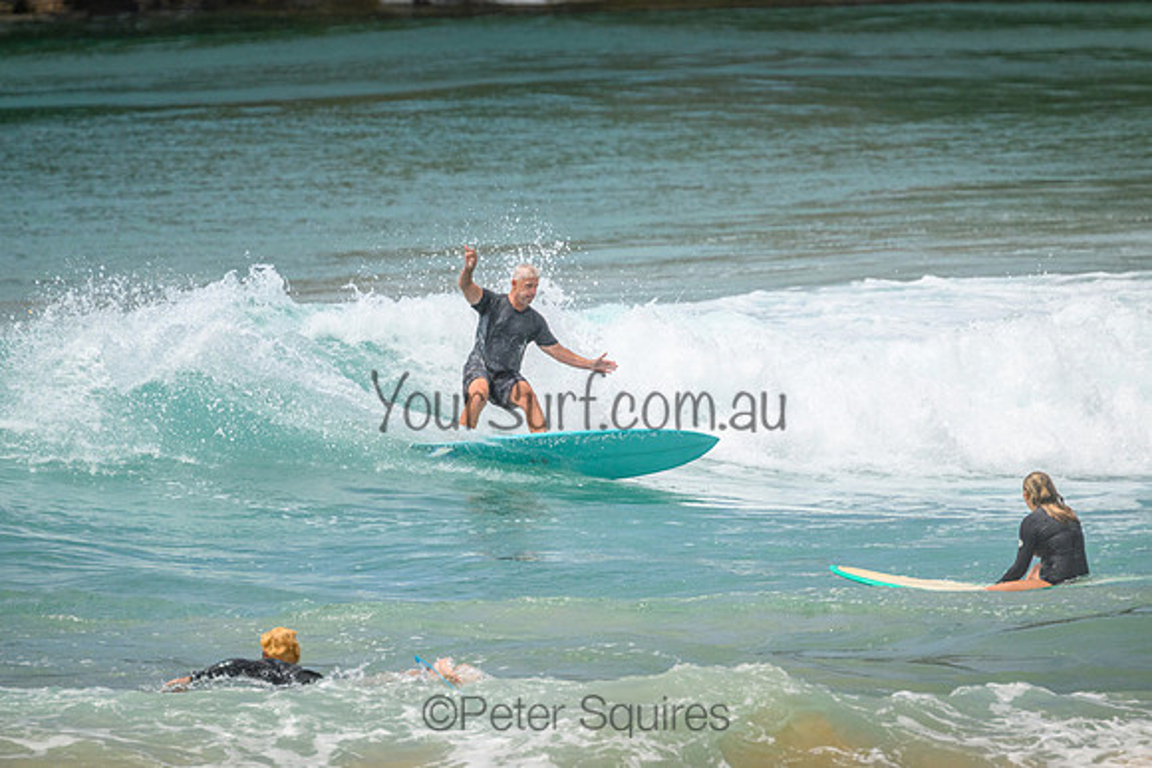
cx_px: 576
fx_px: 25605
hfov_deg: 2.6
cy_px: 384
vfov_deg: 1.7
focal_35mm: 800
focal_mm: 800
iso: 1000
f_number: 11
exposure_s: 1/3200
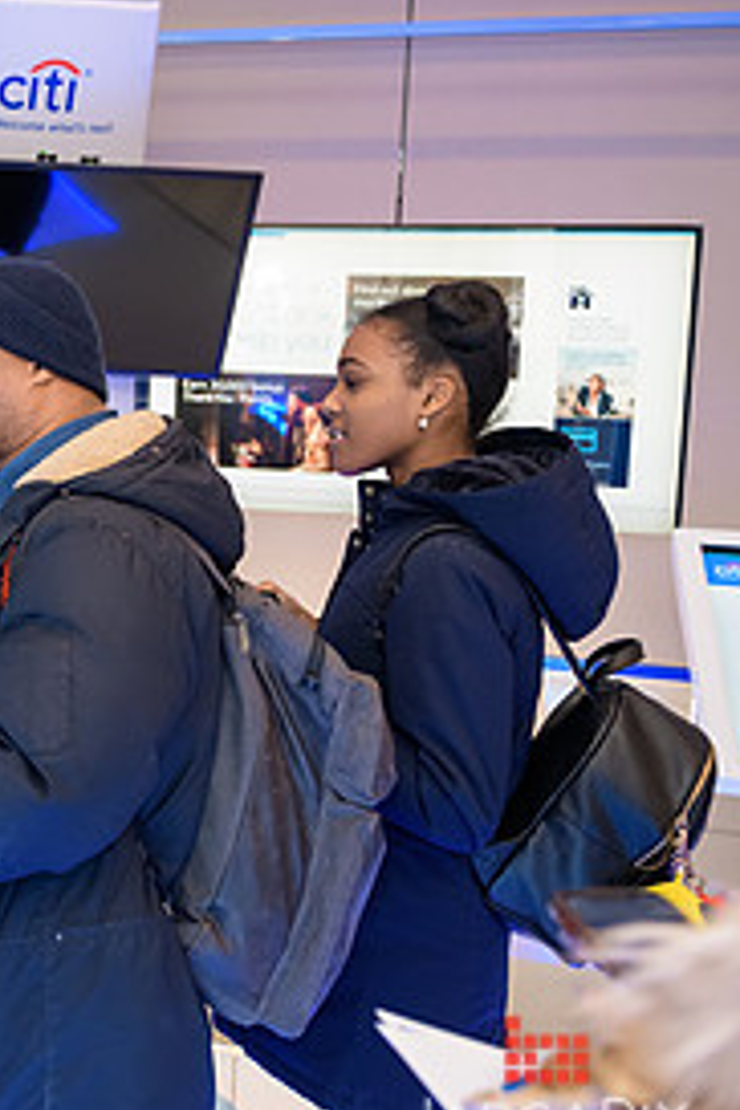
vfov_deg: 38.7
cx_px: -386
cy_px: 441
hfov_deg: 21.8
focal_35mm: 51
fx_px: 1572
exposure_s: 1/125
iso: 1000
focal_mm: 24
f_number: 3.2
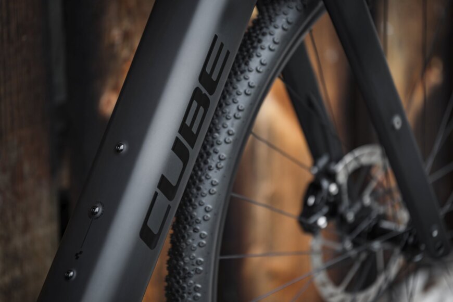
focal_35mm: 200
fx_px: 2516
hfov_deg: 10.3
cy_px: 151
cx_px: 226
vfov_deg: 6.9
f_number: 2.8
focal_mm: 200
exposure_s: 1/500
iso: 640
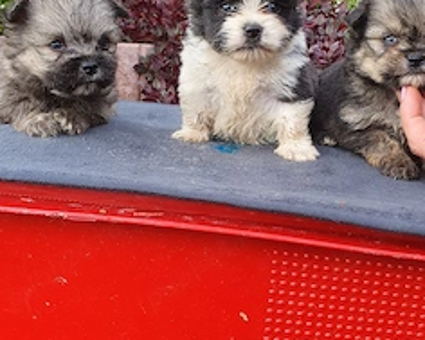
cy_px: 146
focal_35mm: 43
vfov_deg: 34.9
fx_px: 541
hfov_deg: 42.8
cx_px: 240
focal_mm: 4.32
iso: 50
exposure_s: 1/135
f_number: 2.4
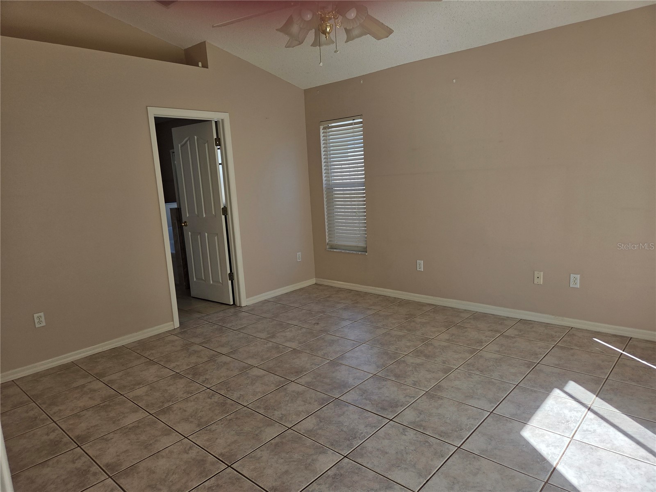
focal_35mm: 23
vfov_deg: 58.9
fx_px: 436
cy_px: 246
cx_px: 328
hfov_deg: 73.9
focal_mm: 5.4
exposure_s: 1/1232
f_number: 1.8
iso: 80
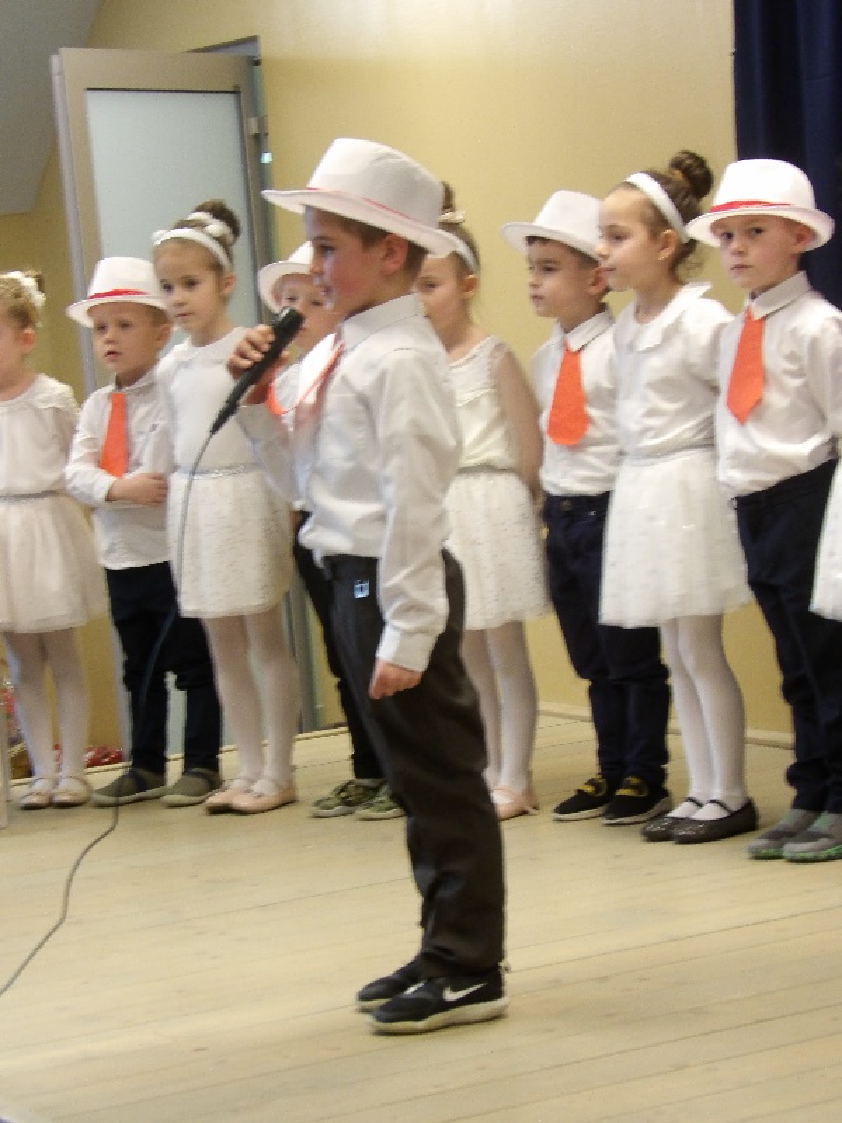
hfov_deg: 14.5
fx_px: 3308
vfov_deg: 19.3
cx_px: 421
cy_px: 562
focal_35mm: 102
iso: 400
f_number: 4.2
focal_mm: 18.2
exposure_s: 1/14
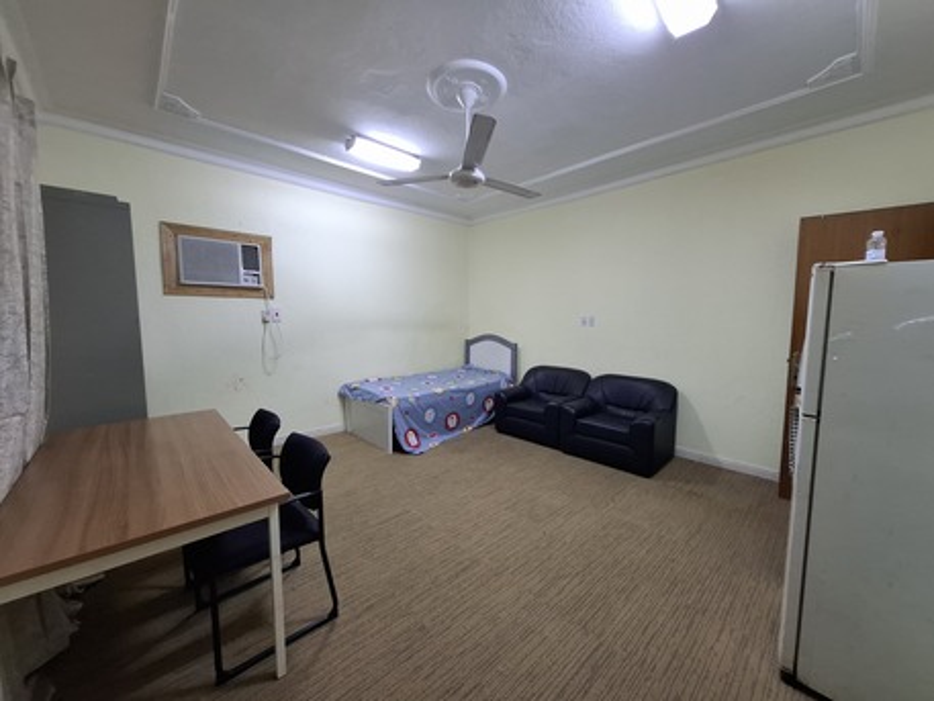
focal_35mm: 13
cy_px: 350
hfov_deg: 106.2
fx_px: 351
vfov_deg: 89.9
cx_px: 467
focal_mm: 1.74
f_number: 2.2
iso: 200
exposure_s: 1/33
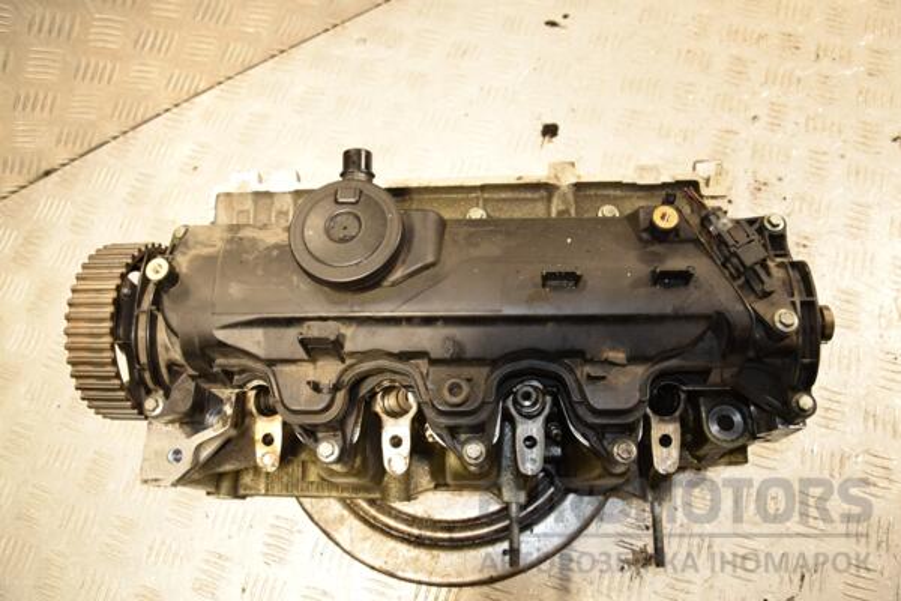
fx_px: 676
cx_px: 450
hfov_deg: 67.4
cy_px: 300
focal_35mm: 27
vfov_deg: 47.9
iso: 800
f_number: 5
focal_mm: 18
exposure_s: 1/200
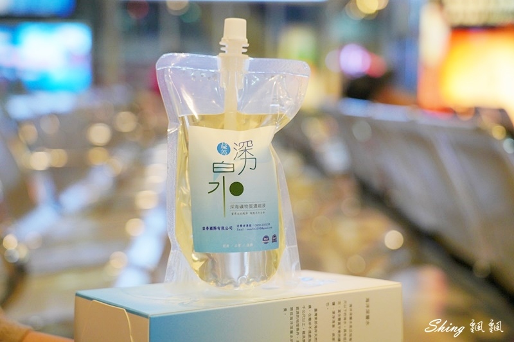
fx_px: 899
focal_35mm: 63
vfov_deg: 21.6
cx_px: 257
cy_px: 171
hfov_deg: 31.9
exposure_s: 1/160
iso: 1600
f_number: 4
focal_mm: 63
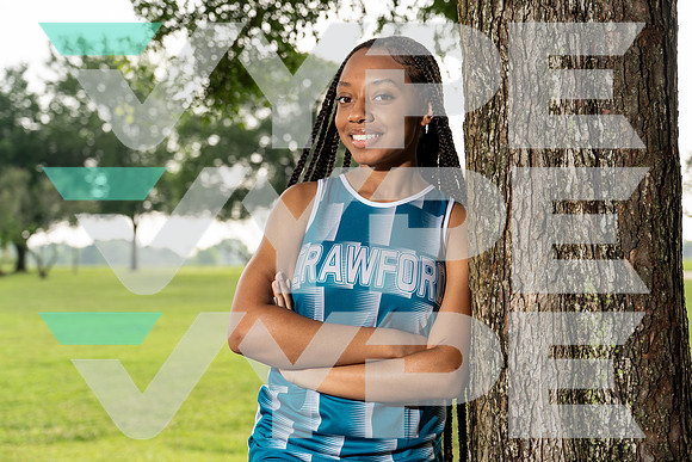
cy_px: 231
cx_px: 346
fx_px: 1057
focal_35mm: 55
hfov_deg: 36.2
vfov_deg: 24.6
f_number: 4
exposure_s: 1/250
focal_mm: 55
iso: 125
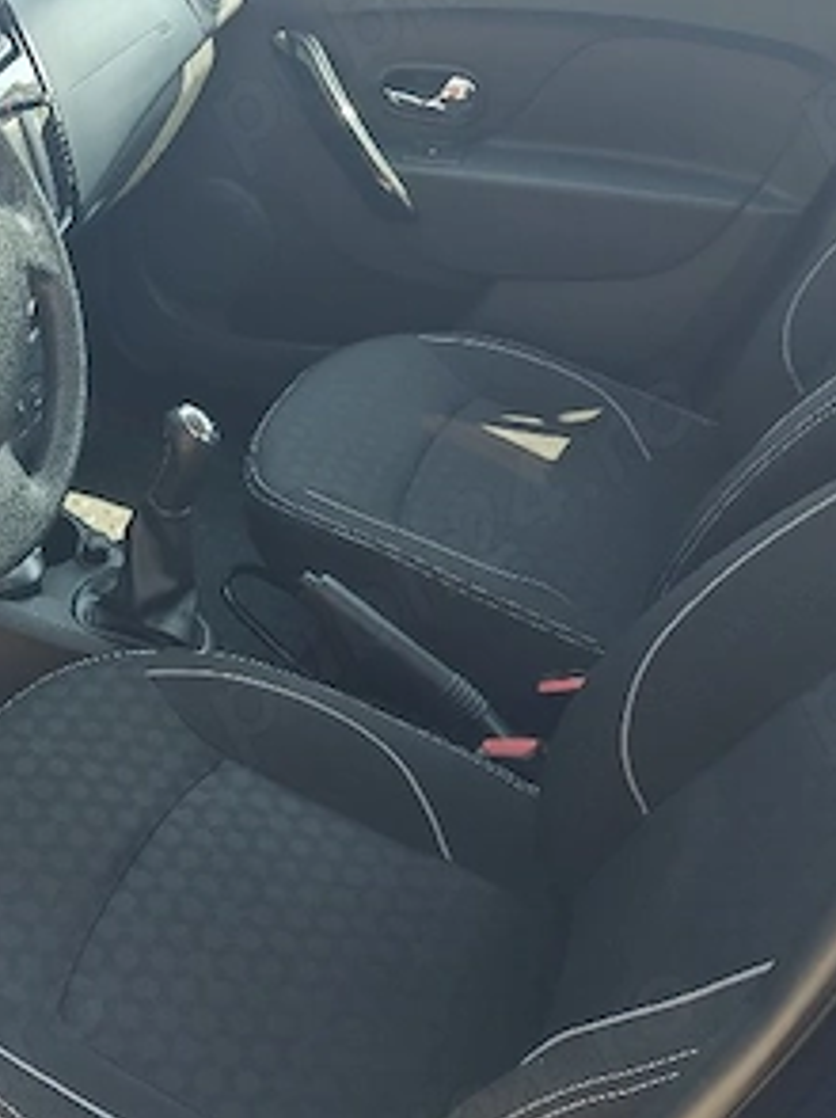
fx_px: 1516
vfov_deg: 40.5
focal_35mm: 47
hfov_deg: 29.0
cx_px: 11
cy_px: 578
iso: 50
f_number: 1.6
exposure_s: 1/137
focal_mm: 6.06
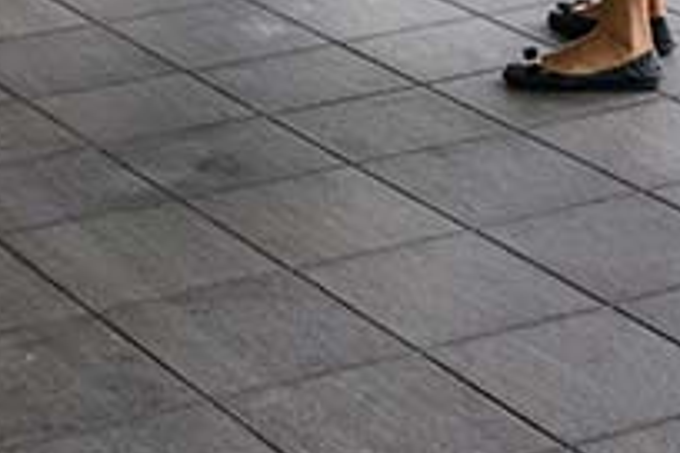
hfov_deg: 13.9
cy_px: -596
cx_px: 80
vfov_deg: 8.6
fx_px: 2758
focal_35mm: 146
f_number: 6.3
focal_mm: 31
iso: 2000
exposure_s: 1/250
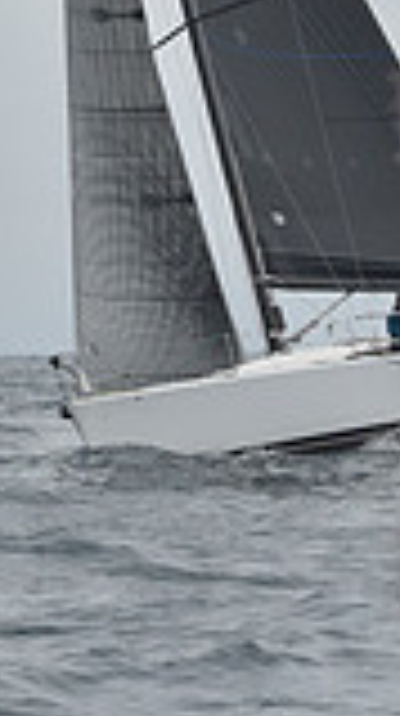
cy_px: -126
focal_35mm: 383
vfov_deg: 5.6
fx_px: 7249
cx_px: 155
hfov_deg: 3.2
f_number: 13
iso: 250
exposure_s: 1/800
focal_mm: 100
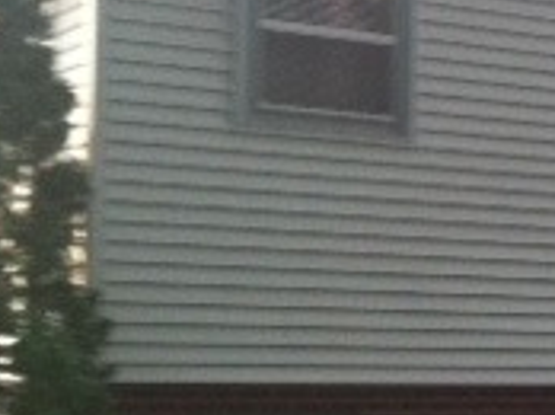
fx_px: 2065
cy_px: 303
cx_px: 667
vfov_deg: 11.4
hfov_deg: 14.8
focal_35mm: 129
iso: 160
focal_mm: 3.85
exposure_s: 1/15
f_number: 2.8
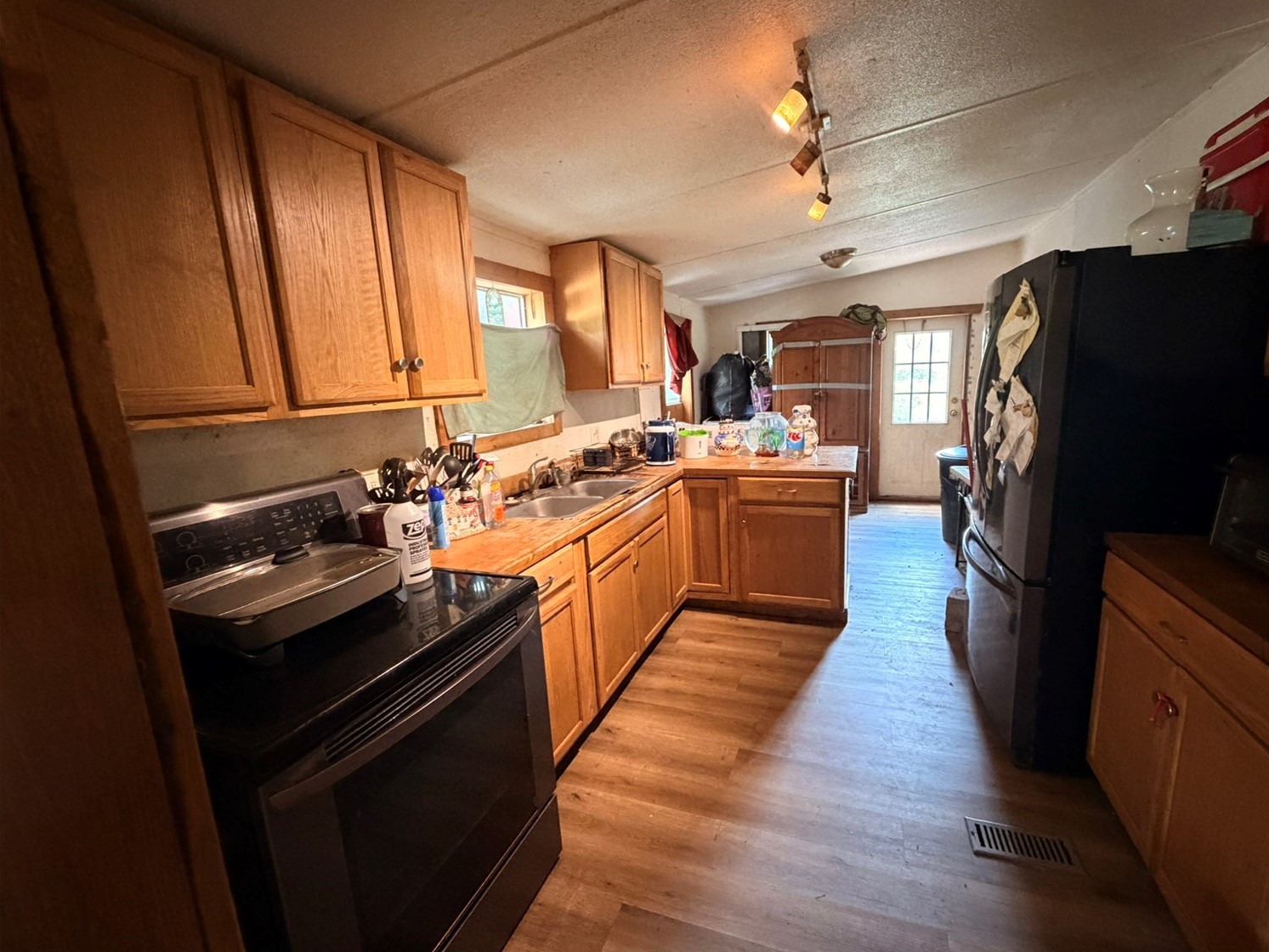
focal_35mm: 15
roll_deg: +3.2
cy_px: 476
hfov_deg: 98.0
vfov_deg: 81.8
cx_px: 679
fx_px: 550
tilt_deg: -10.3
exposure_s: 1/40
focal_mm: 2.22
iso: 1000
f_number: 2.2
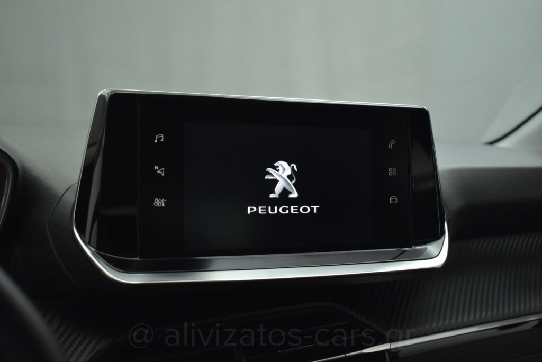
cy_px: 181
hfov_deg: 47.9
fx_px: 610
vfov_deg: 33.1
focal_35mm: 40
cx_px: 271
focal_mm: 27
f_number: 4
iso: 1600
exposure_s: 1/125
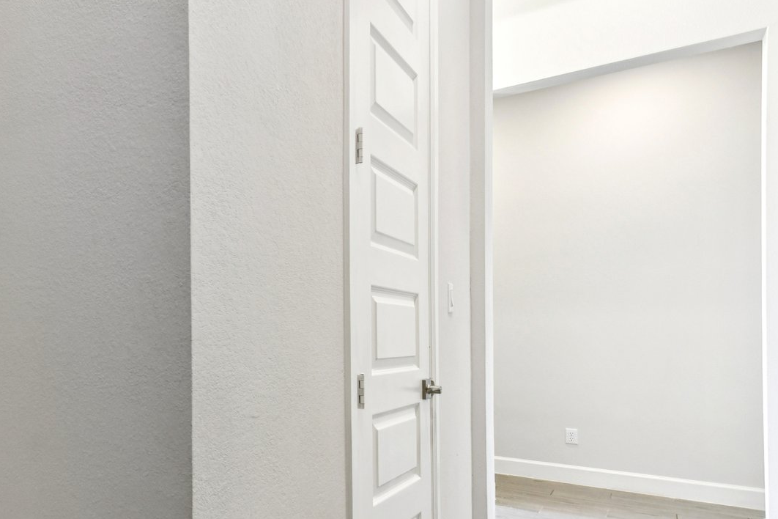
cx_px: 67
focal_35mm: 27
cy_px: 341
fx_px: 583
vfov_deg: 47.3
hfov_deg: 57.2
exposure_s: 1/15
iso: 640
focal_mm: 14
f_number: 8
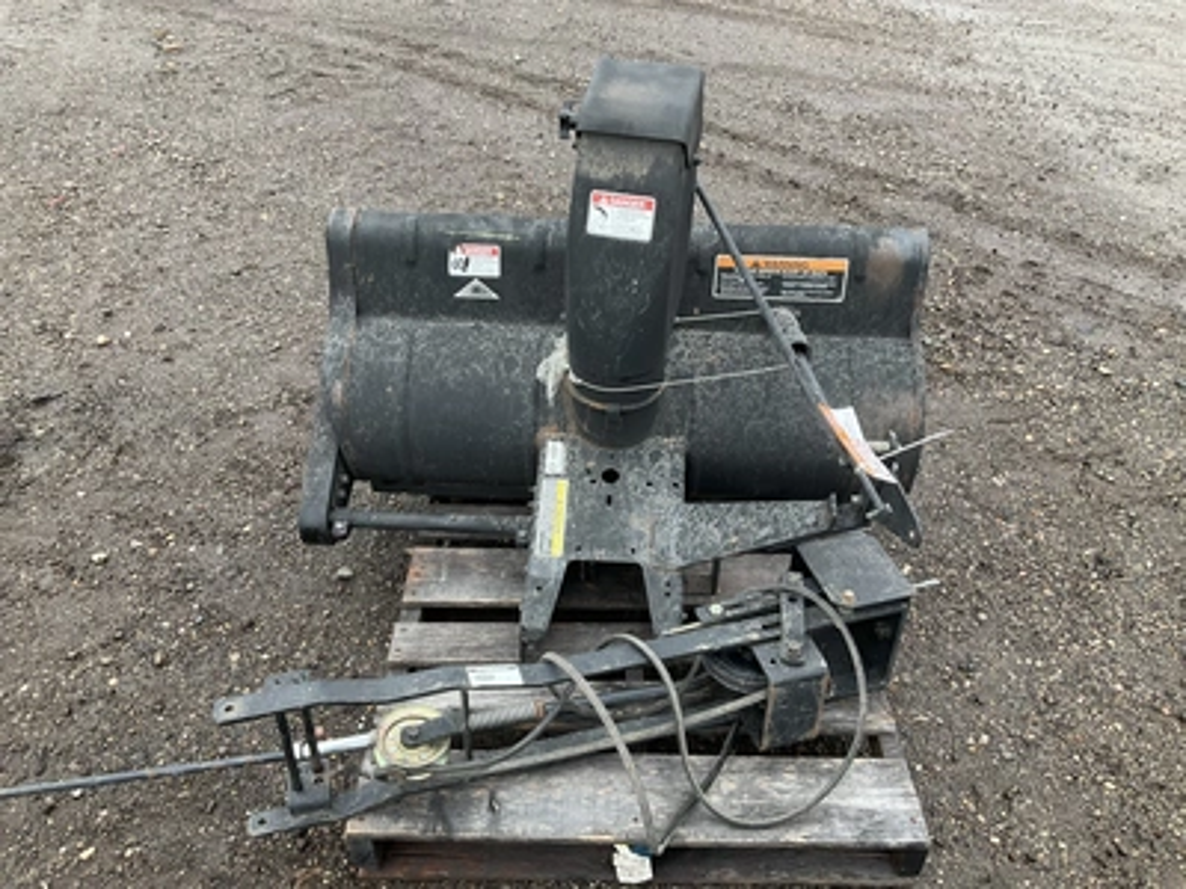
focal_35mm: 29
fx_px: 994
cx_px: 593
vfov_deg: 48.2
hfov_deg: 61.7
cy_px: 444
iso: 20
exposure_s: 1/127
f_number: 1.8
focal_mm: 3
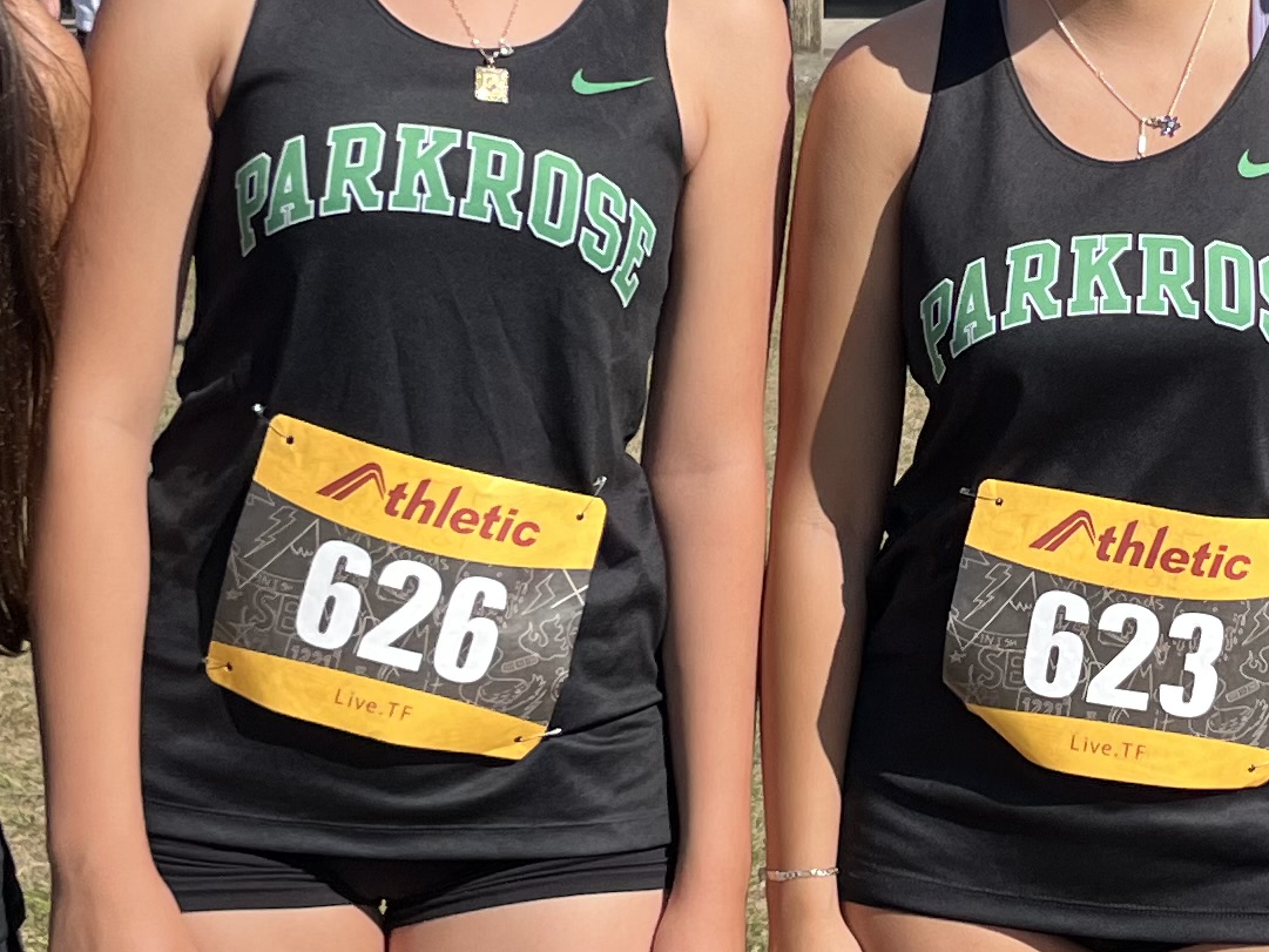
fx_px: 3556
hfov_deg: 20.0
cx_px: 986
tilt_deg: -8.9
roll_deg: +0.4
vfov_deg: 15.2
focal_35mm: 97
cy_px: 309
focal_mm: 5.1
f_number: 1.6
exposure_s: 1/2571
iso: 50
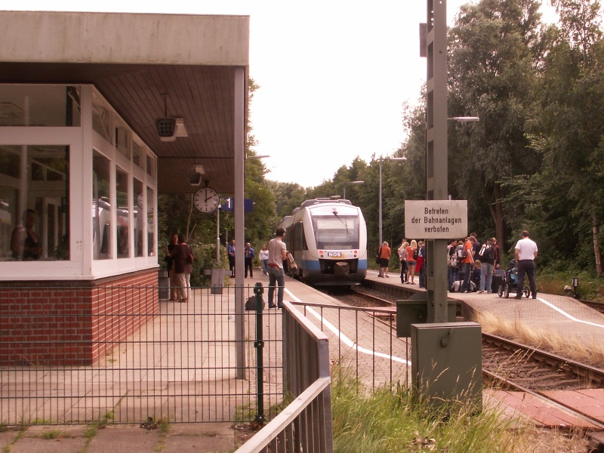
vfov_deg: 40.7
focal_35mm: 35
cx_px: 302
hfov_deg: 52.6
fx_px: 611
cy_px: 226
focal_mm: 5.86
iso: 50
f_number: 5.6
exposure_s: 1/160
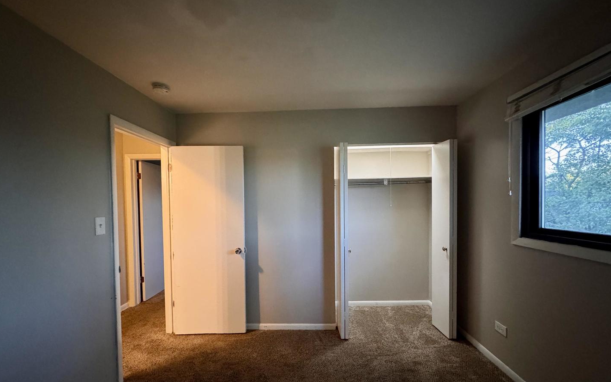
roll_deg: +1.1
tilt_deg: -1.9
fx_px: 250
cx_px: 304
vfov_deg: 74.6
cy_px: 209
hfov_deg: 101.5
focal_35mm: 15
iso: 800
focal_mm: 2.22
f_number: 2.2
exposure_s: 1/60
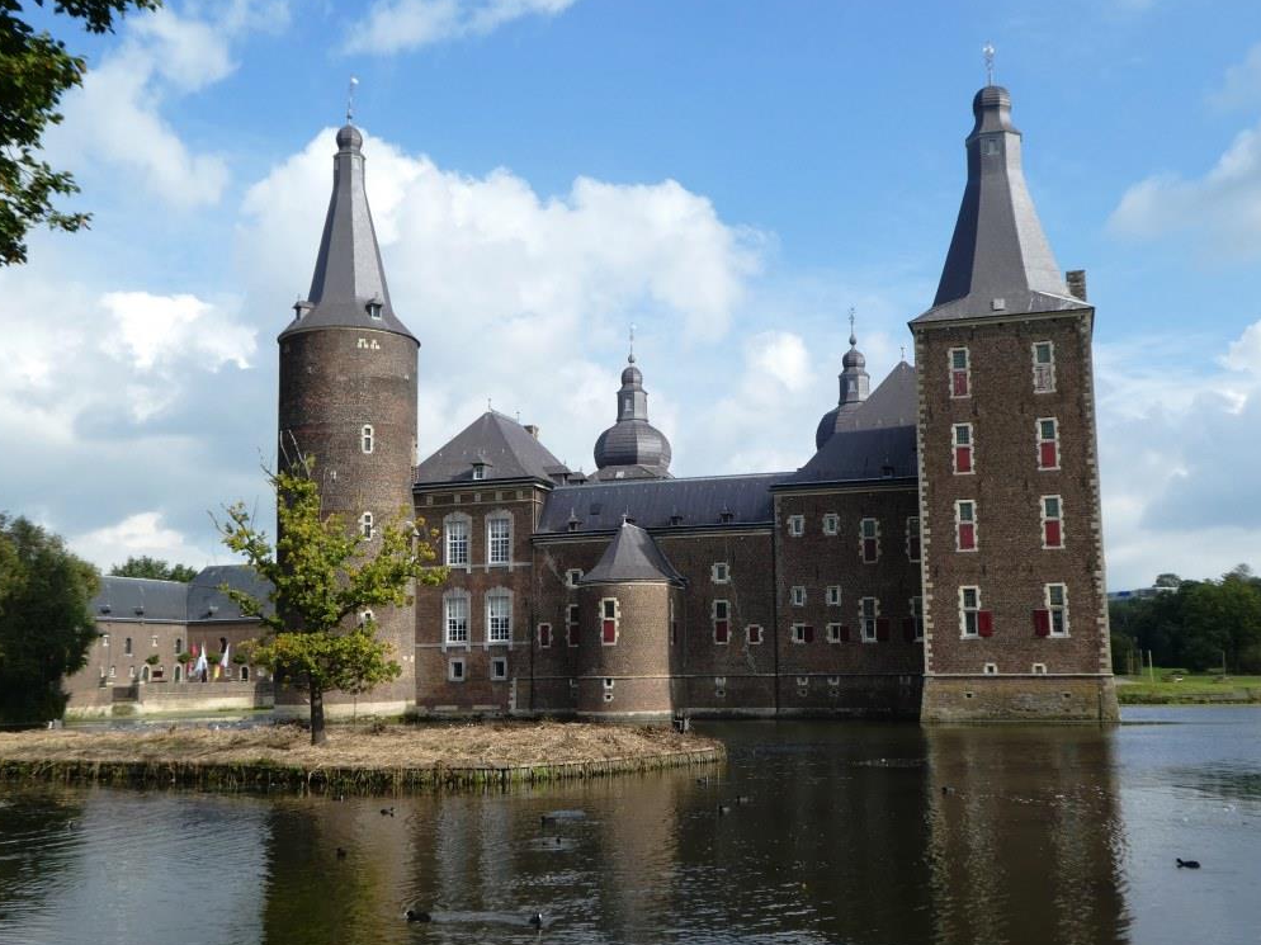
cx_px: 634
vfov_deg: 41.8
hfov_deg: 54.0
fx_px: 1238
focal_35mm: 34
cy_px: 474
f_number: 3.6
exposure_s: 1/500
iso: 80
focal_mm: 5.8
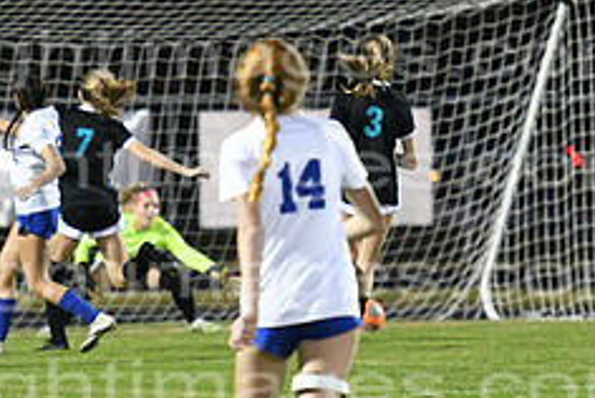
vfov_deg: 2.4
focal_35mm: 570
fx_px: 9436
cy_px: 225
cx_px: 88
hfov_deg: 3.6
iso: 7200
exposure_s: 1/800
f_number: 2.8
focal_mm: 155
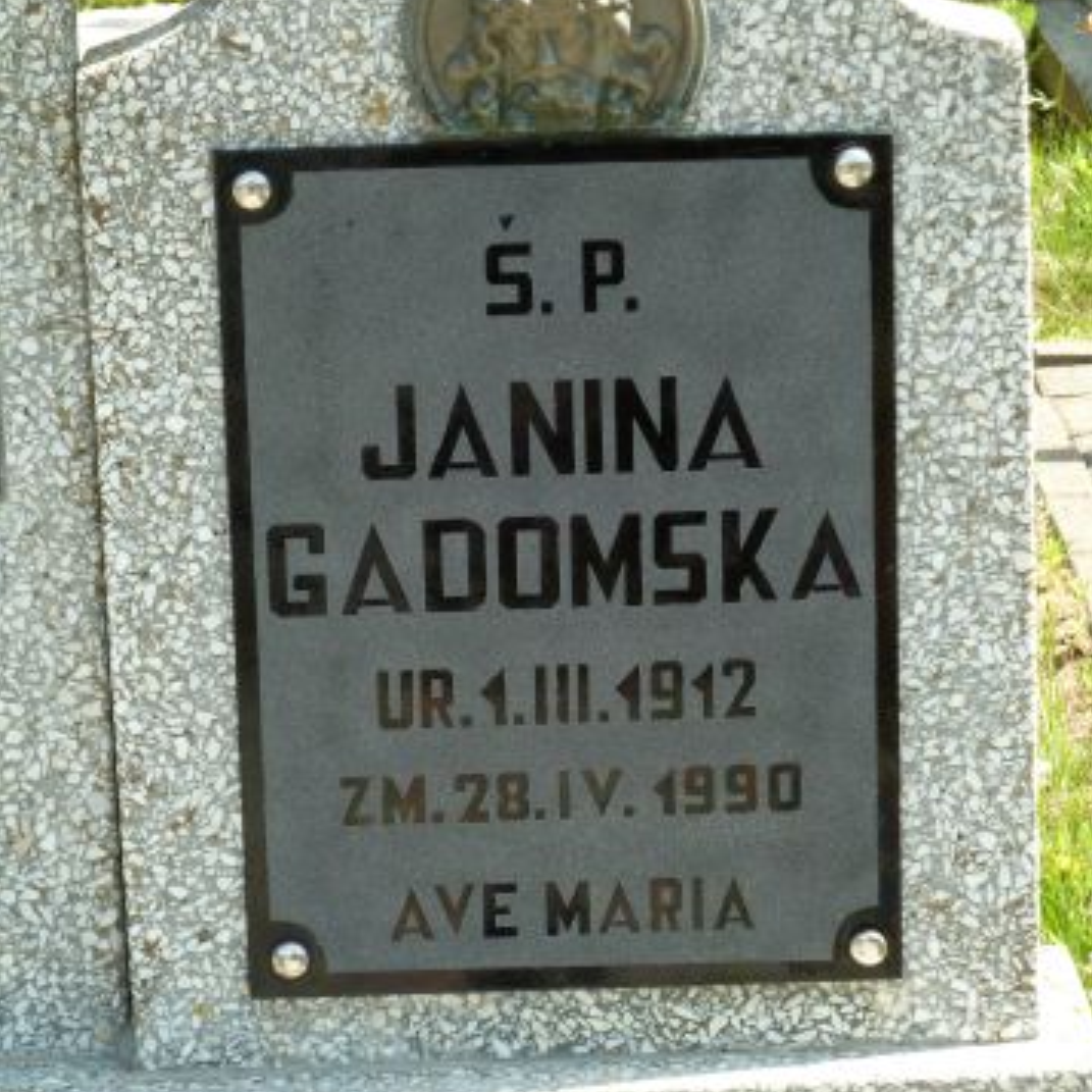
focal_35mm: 152
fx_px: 5425
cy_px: 554
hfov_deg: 11.5
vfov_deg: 11.5
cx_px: 548
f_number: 4.4
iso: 160
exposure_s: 1/250
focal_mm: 21
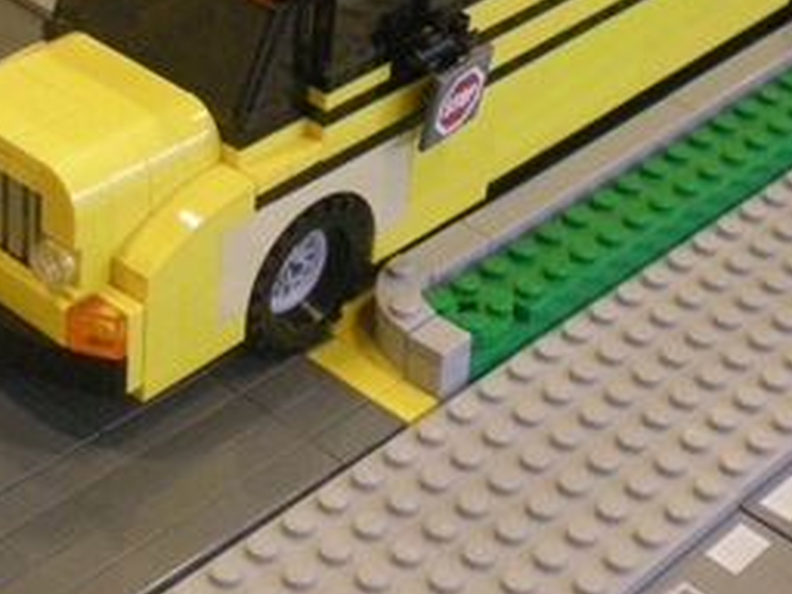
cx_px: 322
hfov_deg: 20.6
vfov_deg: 15.3
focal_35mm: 95
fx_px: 2174
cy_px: 34
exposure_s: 1/18.3
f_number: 3.1
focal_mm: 6.3
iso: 400
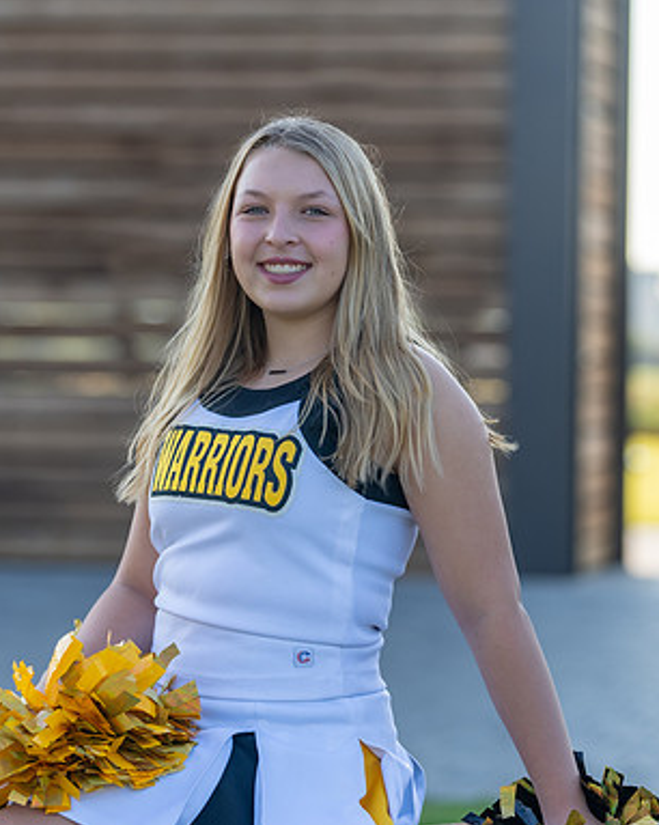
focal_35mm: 190
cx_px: 293
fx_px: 4636
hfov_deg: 8.1
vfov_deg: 10.2
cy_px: 412
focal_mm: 131
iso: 100
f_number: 3.5
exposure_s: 1/320
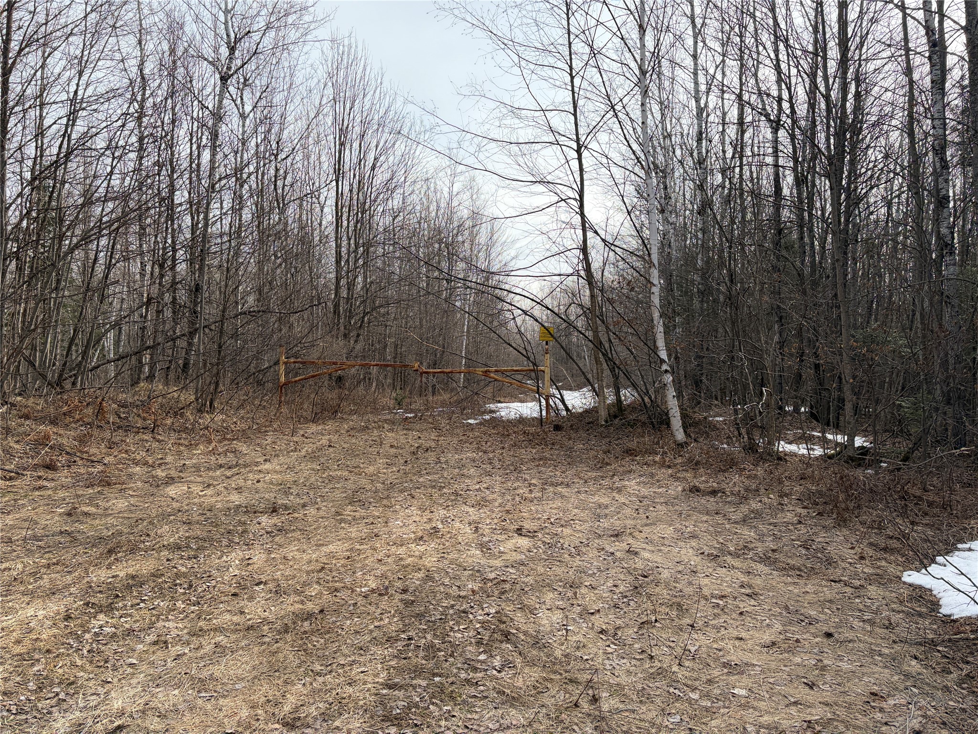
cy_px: 367
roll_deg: +1.3
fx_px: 735
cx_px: 489
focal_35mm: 26
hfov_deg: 67.3
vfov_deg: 53.1
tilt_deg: -1.7
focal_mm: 5.96
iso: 50
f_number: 1.6
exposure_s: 1/1706
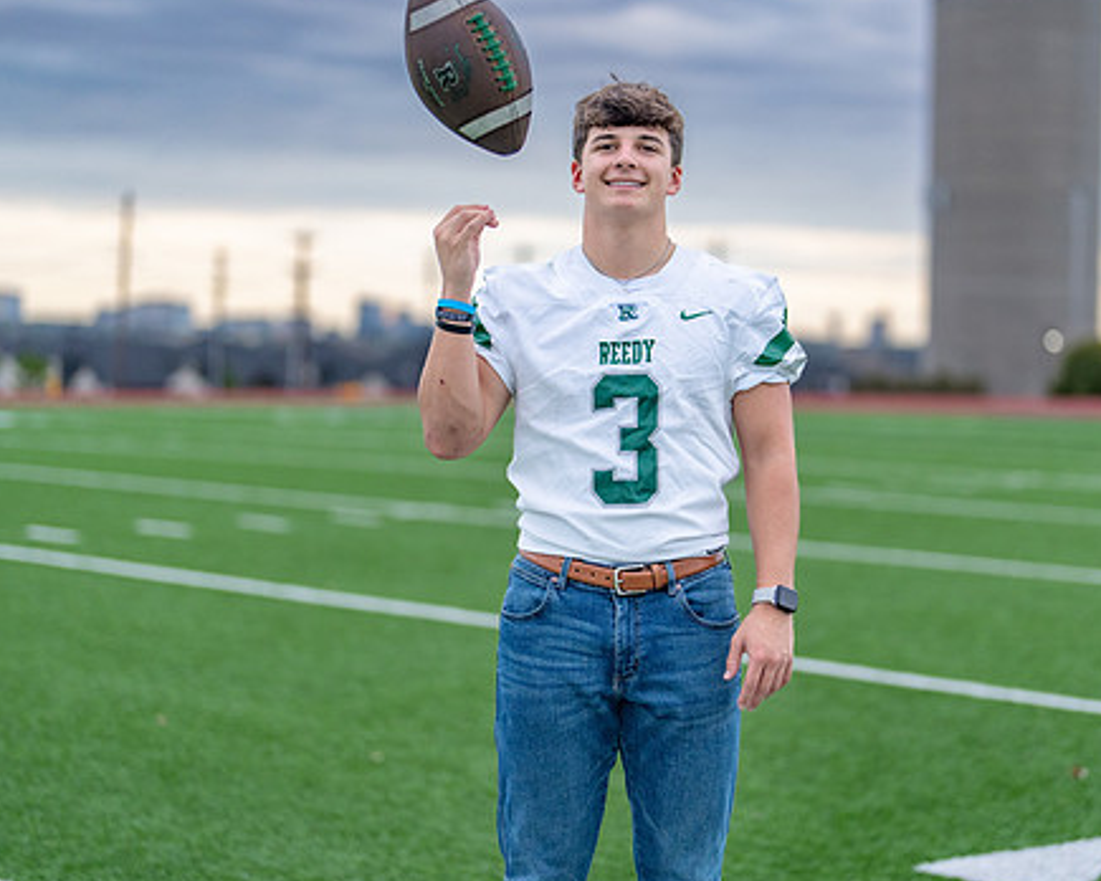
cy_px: 405
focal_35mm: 67
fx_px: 2183
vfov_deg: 22.8
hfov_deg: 28.3
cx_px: 633
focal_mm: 50
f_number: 1.2
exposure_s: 1/1250
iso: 1000
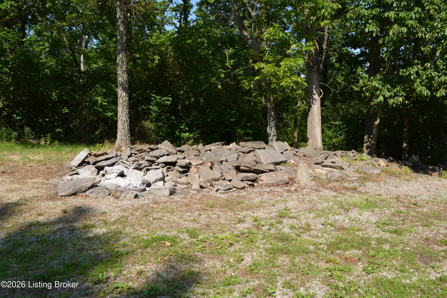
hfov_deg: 61.9
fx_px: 372
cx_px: 224
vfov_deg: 43.6
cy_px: 149
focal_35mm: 30
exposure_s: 1/250
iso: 110
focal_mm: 20
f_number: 8
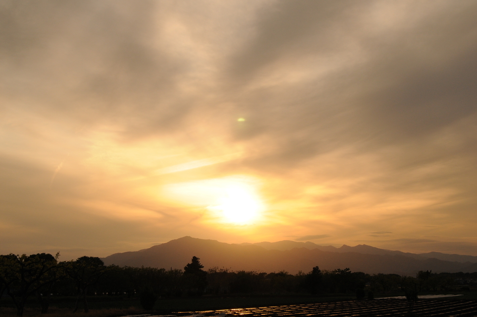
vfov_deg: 23.7
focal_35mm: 57
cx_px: 238
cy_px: 158
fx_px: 754
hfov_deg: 35.1
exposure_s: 1/200
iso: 400
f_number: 11
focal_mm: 38
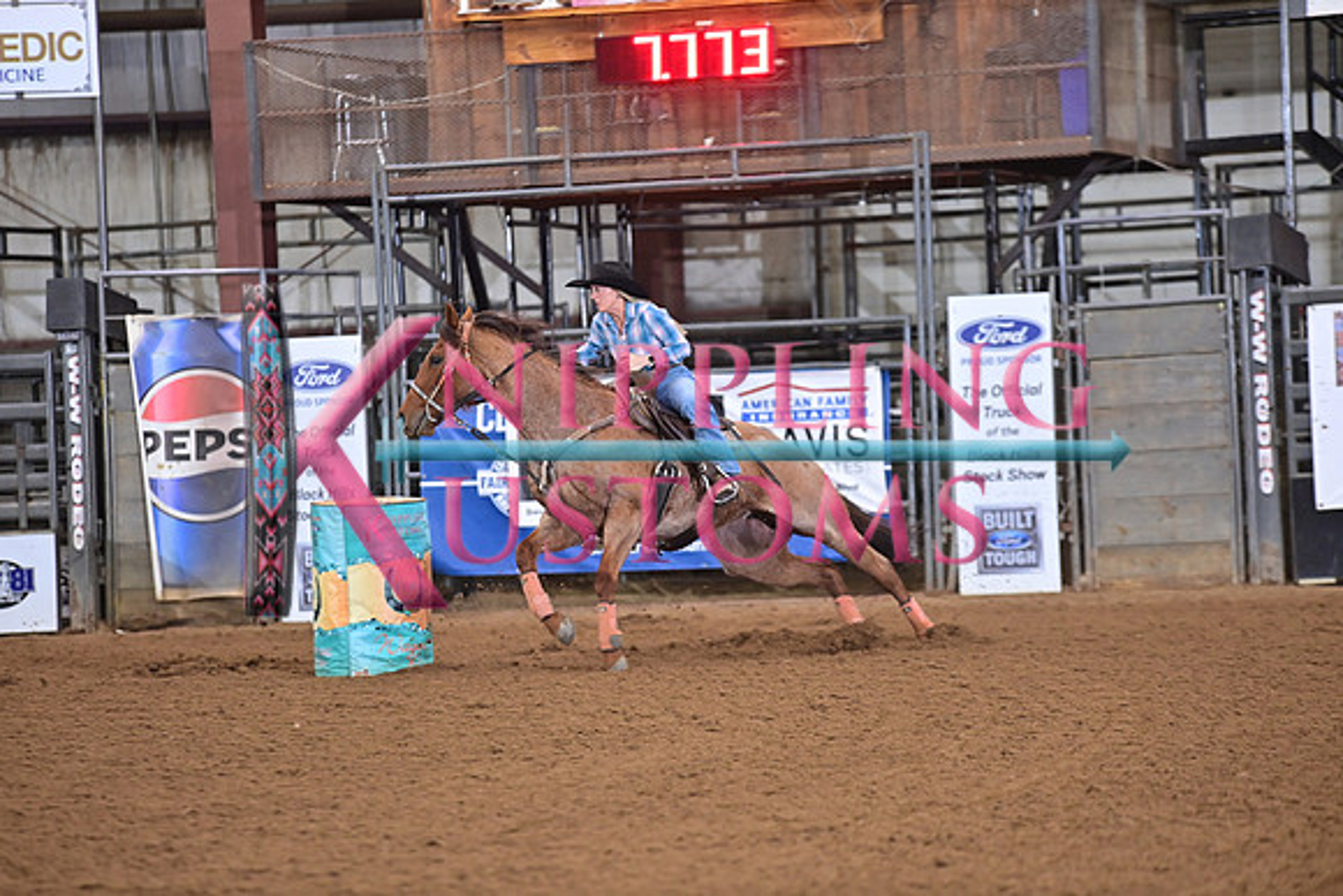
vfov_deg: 6.9
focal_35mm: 200
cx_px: 672
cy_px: 448
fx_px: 7463
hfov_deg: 10.3
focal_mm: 200
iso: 2000
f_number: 3.2
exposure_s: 1/250
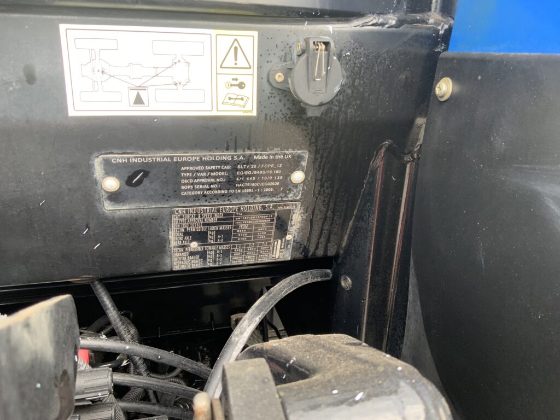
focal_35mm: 29
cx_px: 280
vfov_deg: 48.2
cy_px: 210
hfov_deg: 61.7
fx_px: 469
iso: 50
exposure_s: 1/122
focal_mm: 3
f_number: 1.8
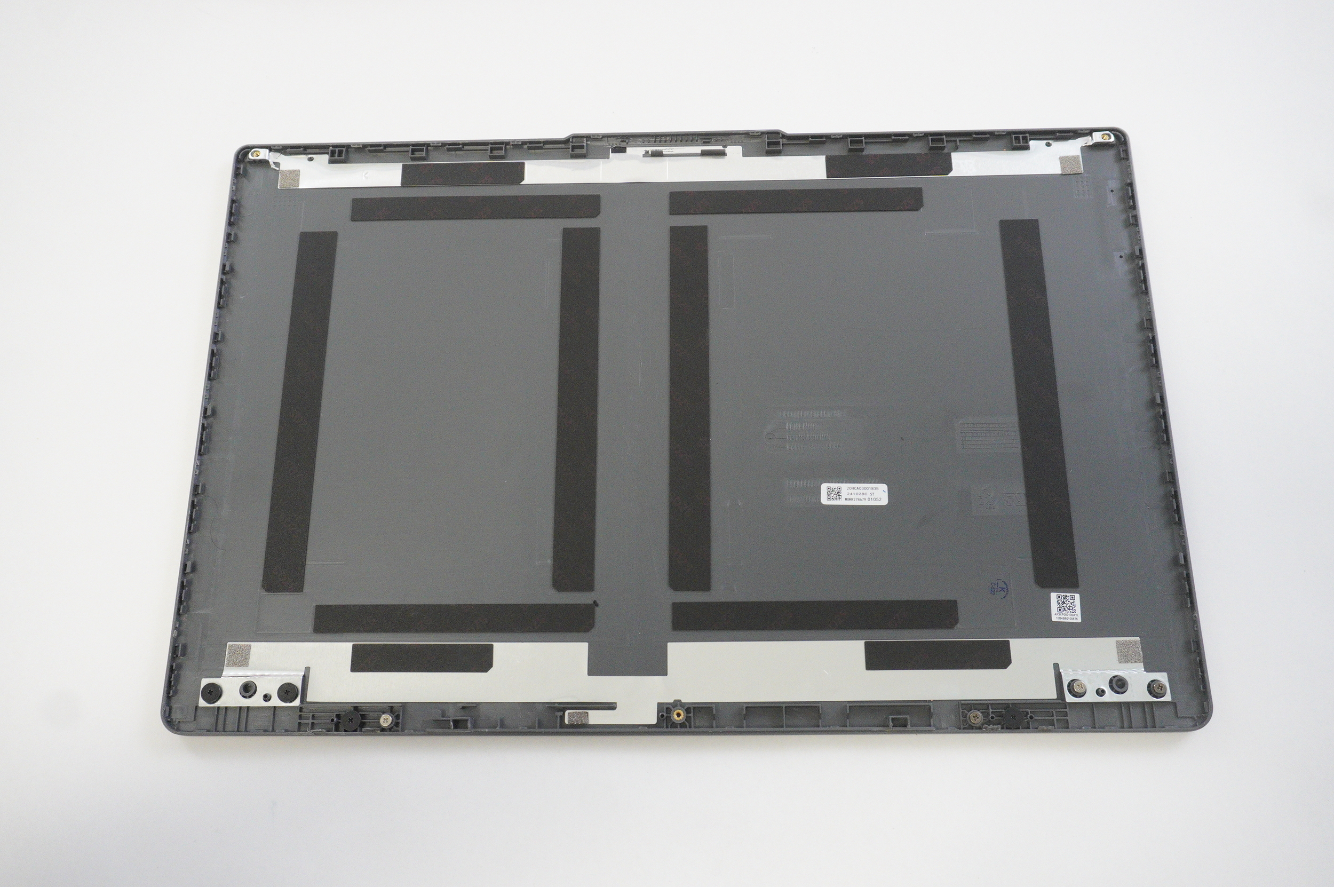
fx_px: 1111
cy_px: 444
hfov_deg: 62.0
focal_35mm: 30
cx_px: 667
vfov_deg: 43.5
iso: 3200
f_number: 5.6
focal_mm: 20
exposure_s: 1/125
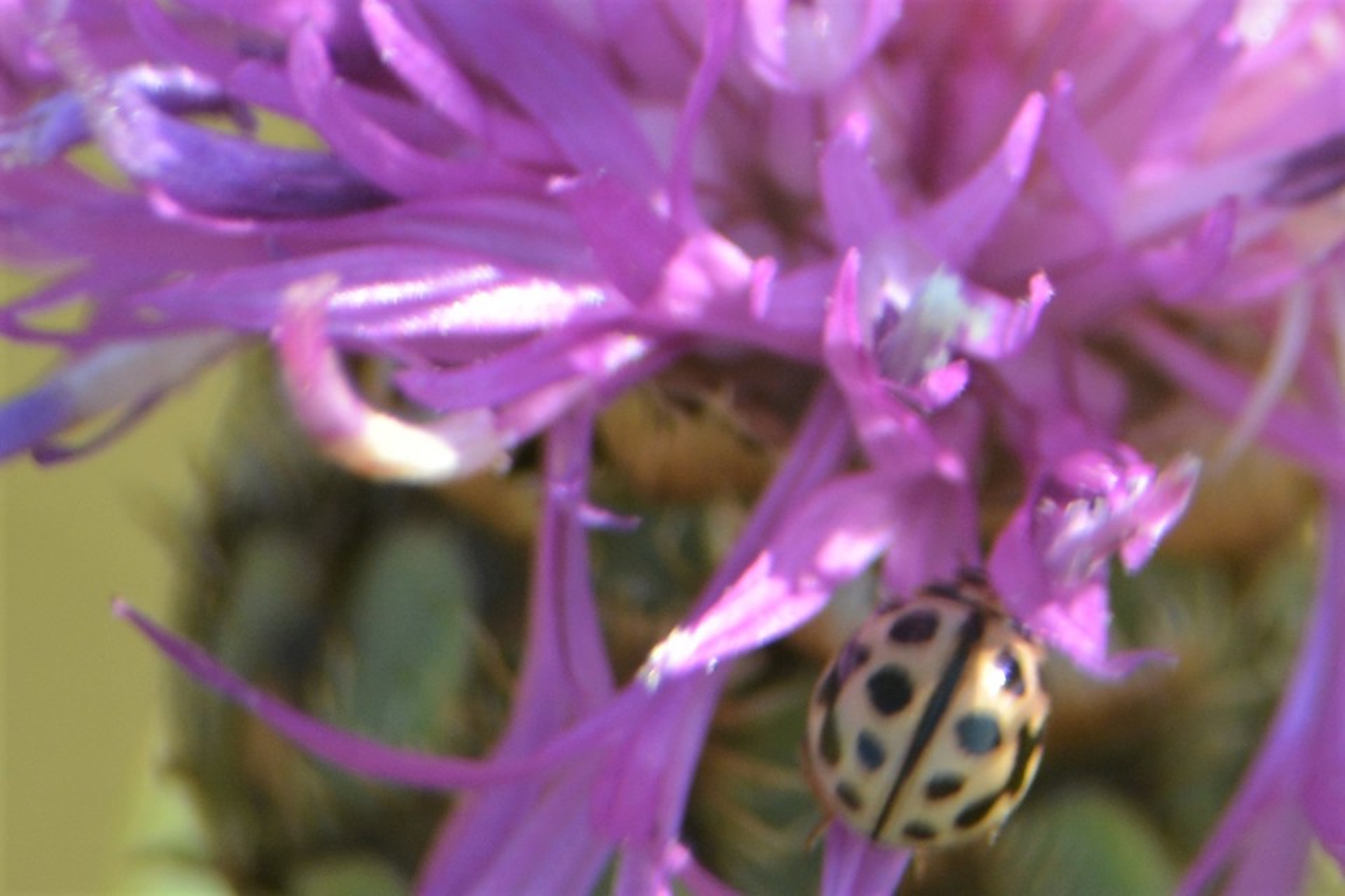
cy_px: 448
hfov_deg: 4.6
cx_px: 672
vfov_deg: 3.1
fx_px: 16811
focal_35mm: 450
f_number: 8
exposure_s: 1/125
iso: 250
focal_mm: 300
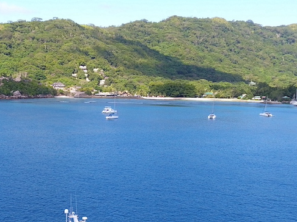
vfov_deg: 25.0
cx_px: 66
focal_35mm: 56
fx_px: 480
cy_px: 215
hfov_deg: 33.5
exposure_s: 1/343
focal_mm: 3.61
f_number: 2.8
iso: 100
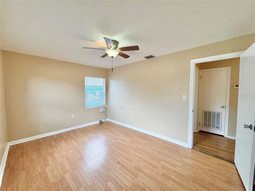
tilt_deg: -2.8
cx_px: 128
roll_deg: -0.6
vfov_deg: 85.7
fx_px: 103
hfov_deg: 102.1
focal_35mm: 14
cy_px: 96
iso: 80
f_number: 2.2
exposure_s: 1/120
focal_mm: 2.22
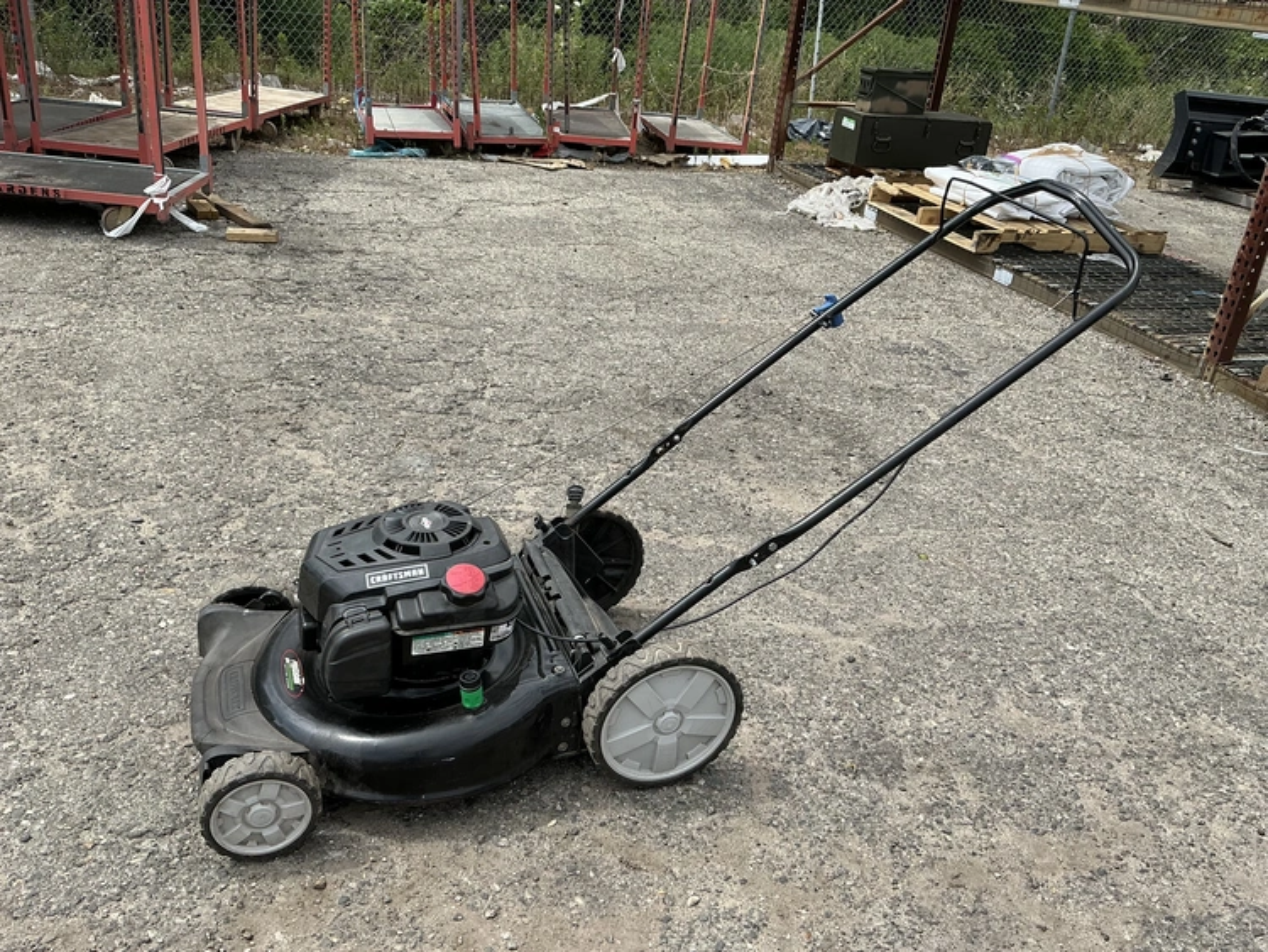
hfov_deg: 63.4
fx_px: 1026
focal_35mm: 28
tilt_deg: -24.5
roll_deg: -6.5
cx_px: 634
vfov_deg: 49.8
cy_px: 476
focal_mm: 3
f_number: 1.8
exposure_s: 1/1377
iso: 25
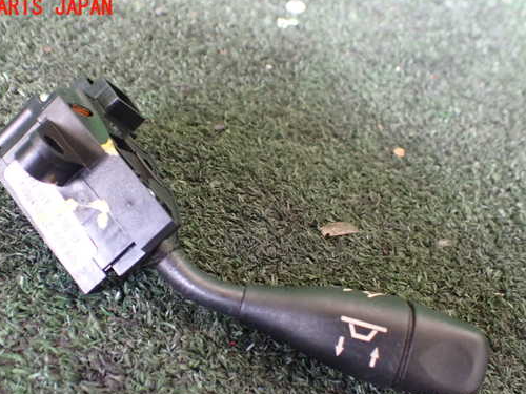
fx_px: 547
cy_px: 231
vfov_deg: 39.5
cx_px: 237
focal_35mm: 36
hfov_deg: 51.3
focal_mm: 5.4
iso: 800
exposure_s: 1/30
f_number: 2.3
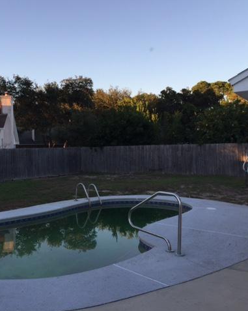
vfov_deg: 48.0
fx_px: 349
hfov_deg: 38.8
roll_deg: +0.8
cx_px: 89
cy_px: 156
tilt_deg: -0.4
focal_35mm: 38
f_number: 2.2
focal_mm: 4.15
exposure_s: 1/338
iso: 32
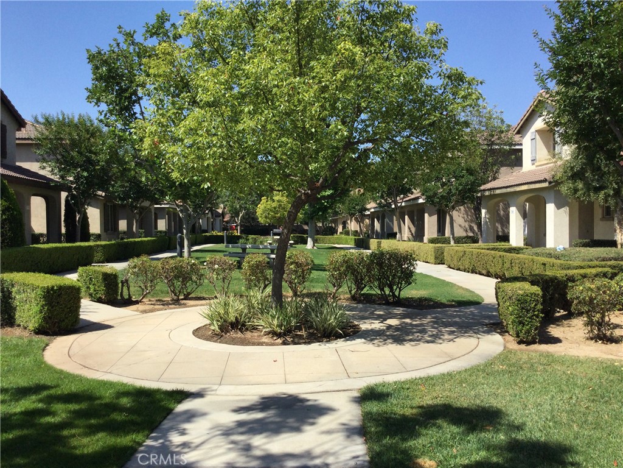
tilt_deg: -3.8
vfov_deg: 45.4
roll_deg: -1.7
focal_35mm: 31
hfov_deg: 58.4
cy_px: 234
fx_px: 558
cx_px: 312
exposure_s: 1/1235
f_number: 2.4
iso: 25
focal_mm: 3.3
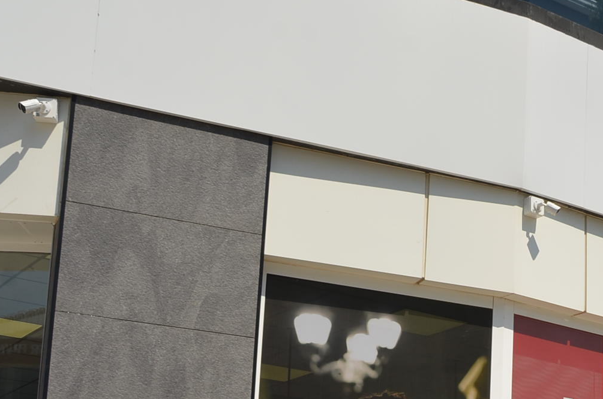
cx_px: 599
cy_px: 440
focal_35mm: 77
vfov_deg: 17.0
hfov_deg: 25.1
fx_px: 1291
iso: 100
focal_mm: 21
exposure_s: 1/250
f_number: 11
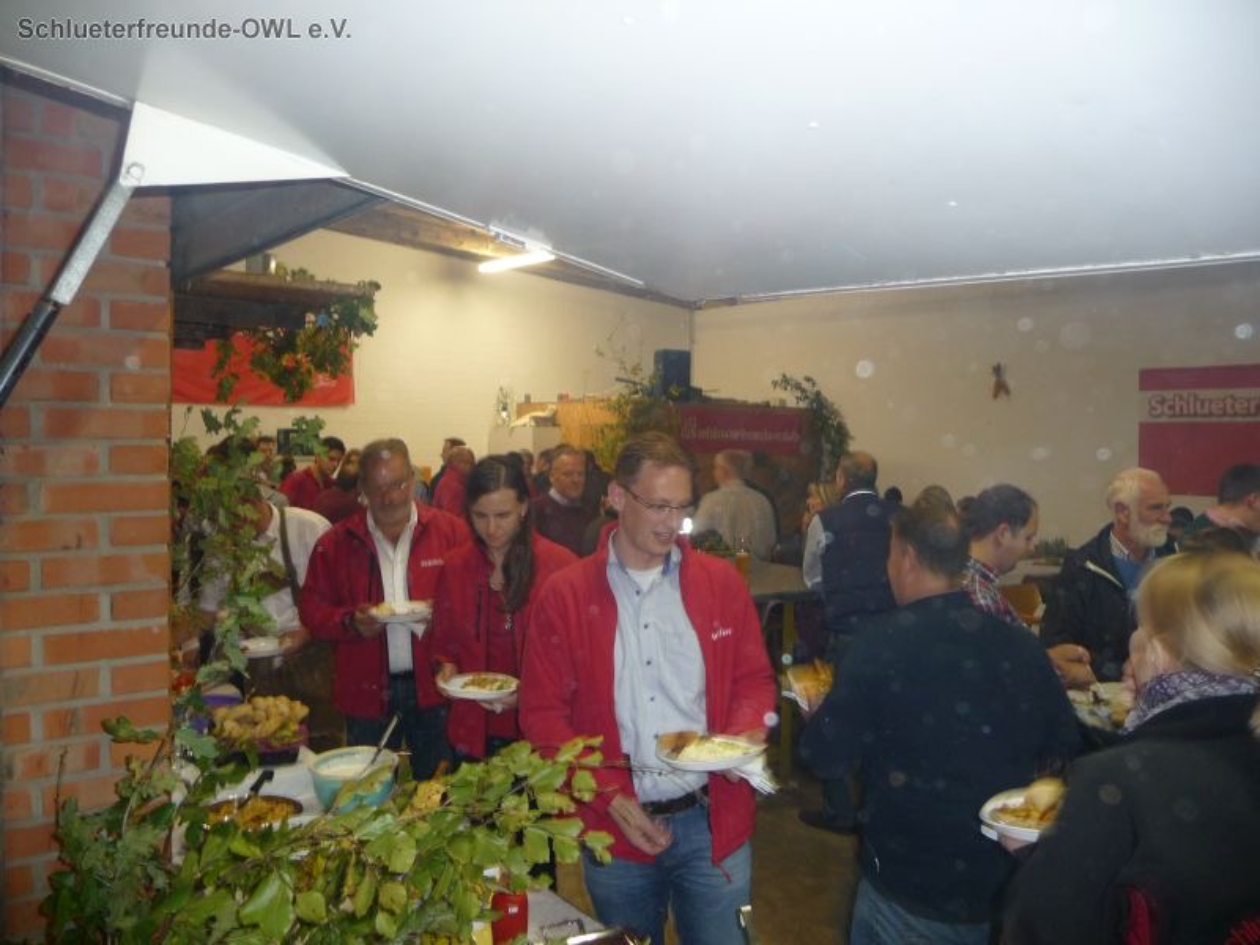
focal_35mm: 28
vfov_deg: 49.7
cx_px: 630
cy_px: 472
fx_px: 1019
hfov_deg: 63.4
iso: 125
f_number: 3.3
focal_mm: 4.7
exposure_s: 1/8
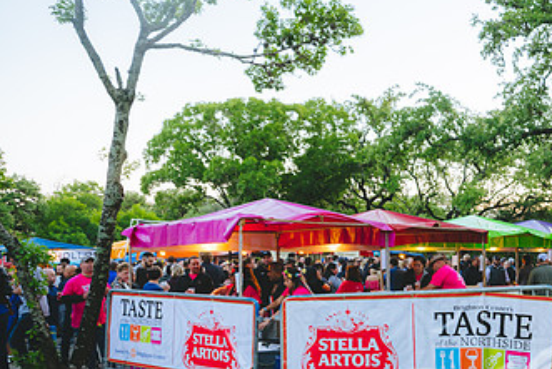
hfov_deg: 43.0
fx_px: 644
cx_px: 482
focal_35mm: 42
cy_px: 246
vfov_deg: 31.7
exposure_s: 1/160
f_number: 3.5
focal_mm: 24
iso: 320
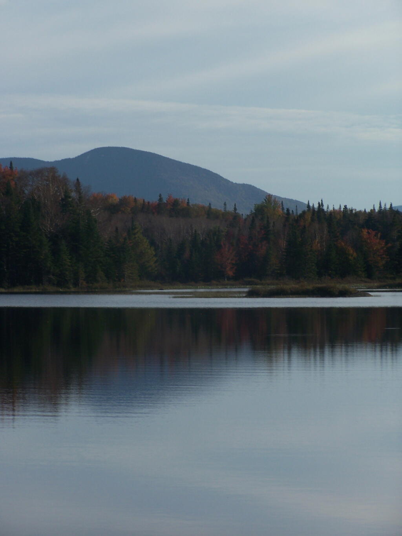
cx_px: 201
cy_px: 268
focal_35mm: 169
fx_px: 2616
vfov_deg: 11.7
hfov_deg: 8.8
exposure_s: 1/1000
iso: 80
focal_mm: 28
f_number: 4.5
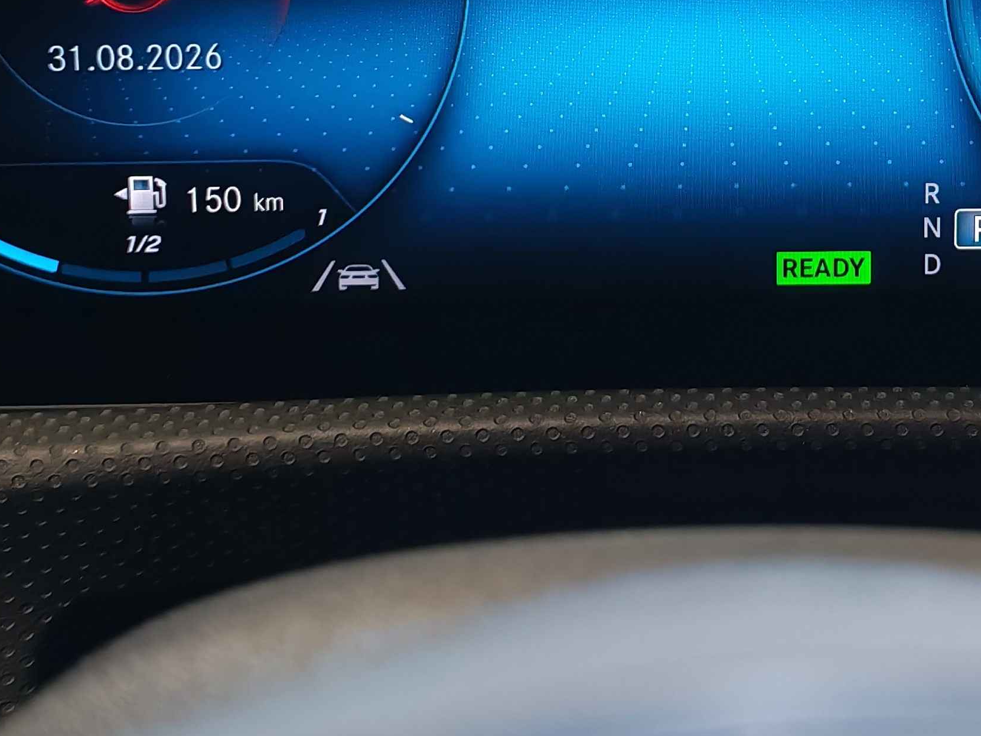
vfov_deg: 18.9
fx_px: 2097
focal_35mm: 74
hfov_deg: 26.0
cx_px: 748
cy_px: -122
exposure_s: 1/100
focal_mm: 6.12
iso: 648
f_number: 1.9
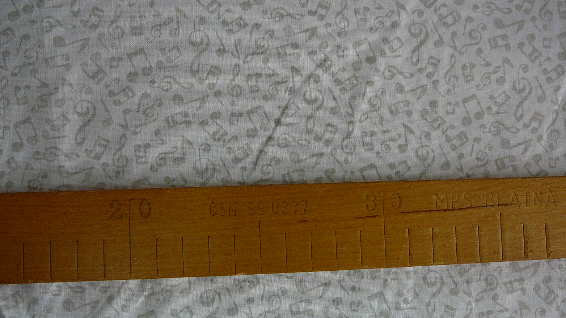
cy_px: 200
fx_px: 585
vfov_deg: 30.3
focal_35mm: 39
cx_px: 282
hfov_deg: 51.6
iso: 125
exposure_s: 1/40
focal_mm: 5.2
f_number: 2.8
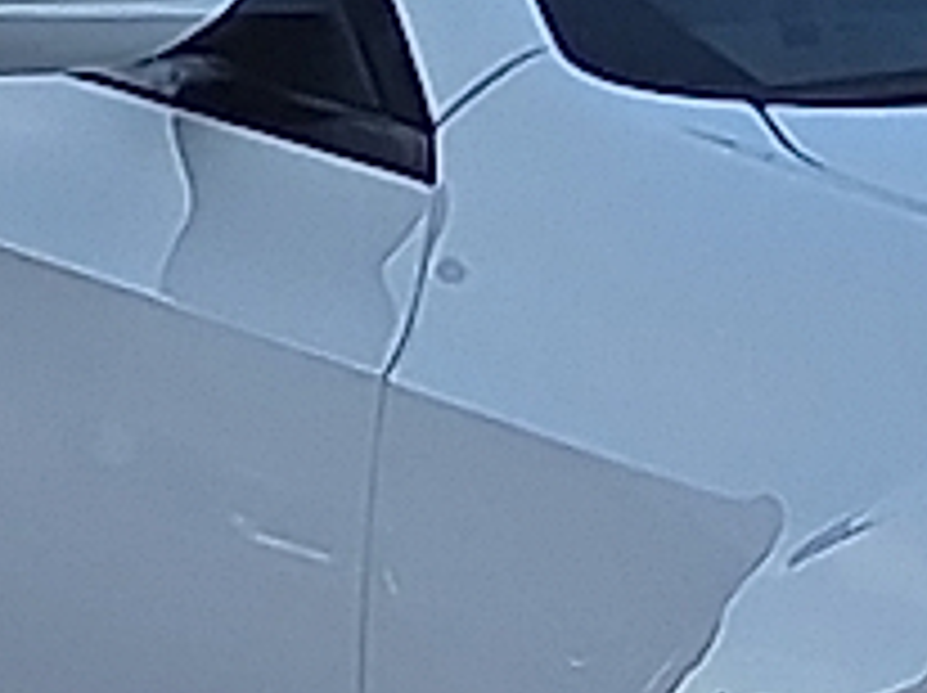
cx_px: 1400
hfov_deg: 5.7
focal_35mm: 342
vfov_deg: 4.3
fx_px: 9148
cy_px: 958
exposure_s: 1/1000
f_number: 1.8
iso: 25
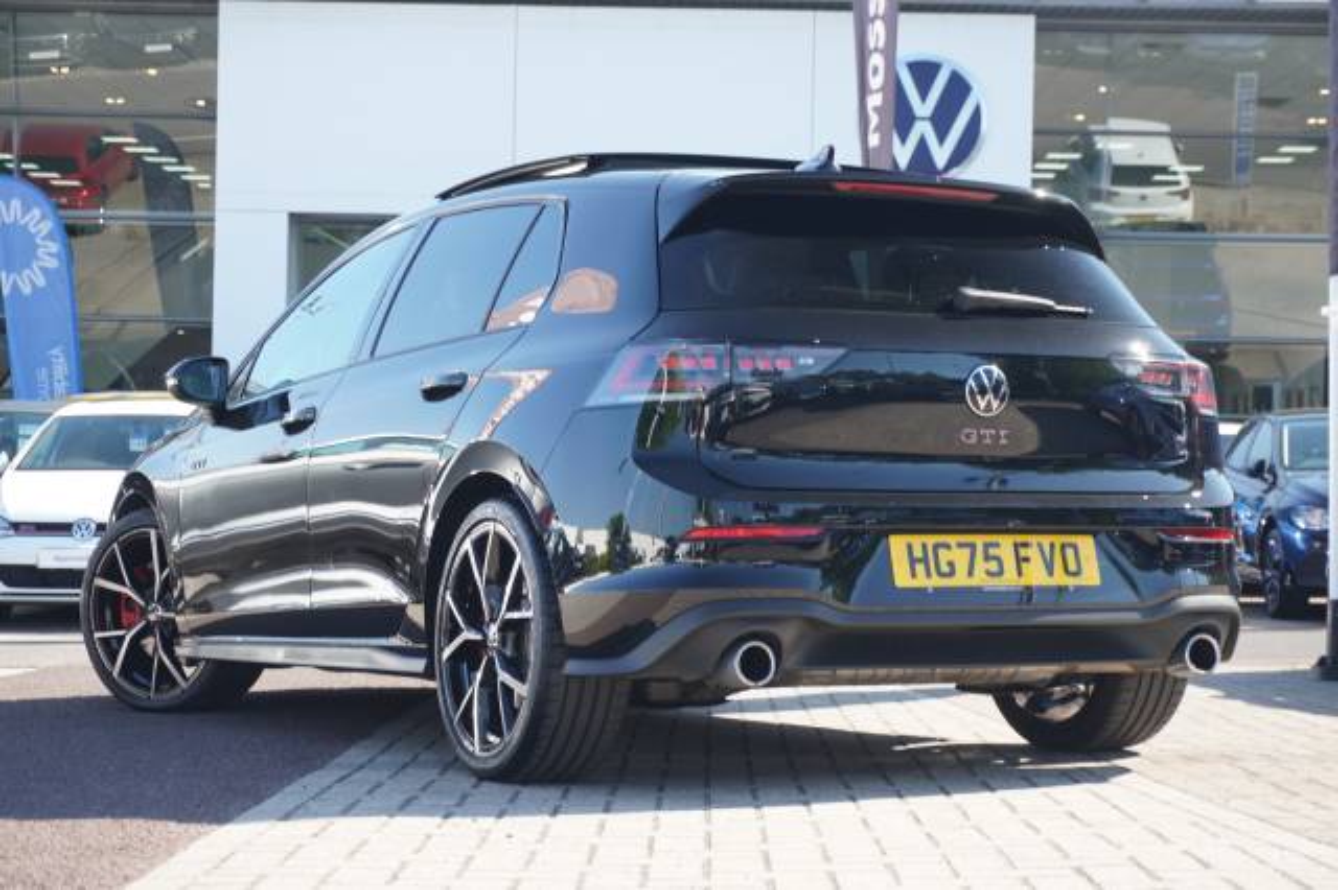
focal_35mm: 72
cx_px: 669
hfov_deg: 28.1
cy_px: 445
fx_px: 2675
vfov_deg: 18.9
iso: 200
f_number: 5.6
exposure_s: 1/80
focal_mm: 48
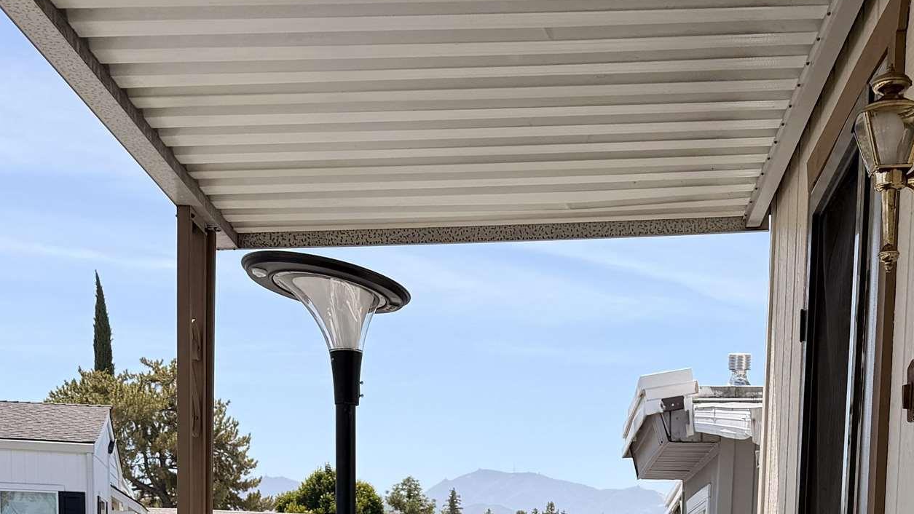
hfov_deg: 32.8
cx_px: 535
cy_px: 770
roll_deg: -0.6
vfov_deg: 17.0
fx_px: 1551
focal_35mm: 64
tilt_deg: -6.7
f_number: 1.78
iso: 80
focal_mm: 6.76
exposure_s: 1/3584
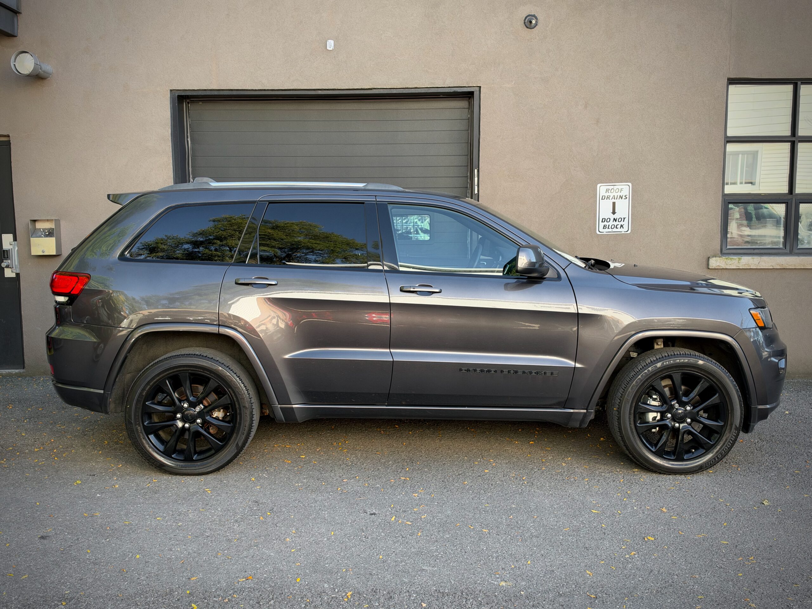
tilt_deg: -5.5
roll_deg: +0.2
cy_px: 304
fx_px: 774
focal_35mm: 33
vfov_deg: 42.9
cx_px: 406
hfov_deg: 55.4
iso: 80
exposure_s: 1/297
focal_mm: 6.93
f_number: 1.8
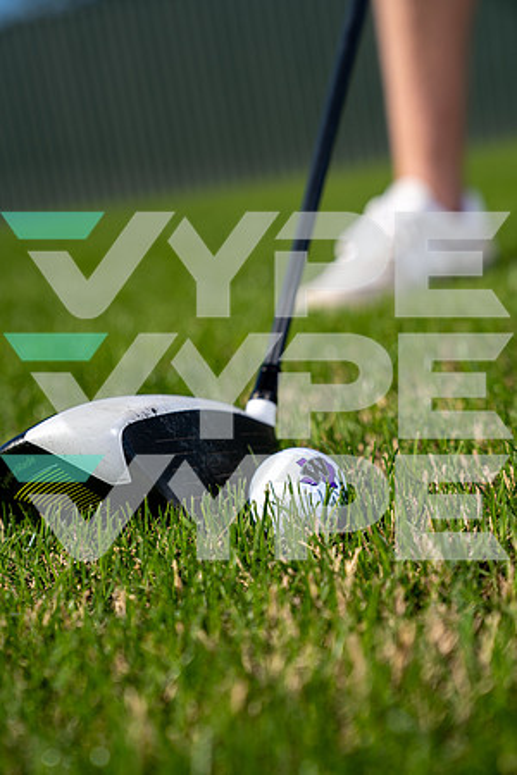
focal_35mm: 70
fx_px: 1508
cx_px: 258
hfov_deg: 19.5
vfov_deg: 28.8
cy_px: 388
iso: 100
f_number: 5
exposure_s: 1/640
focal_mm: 70
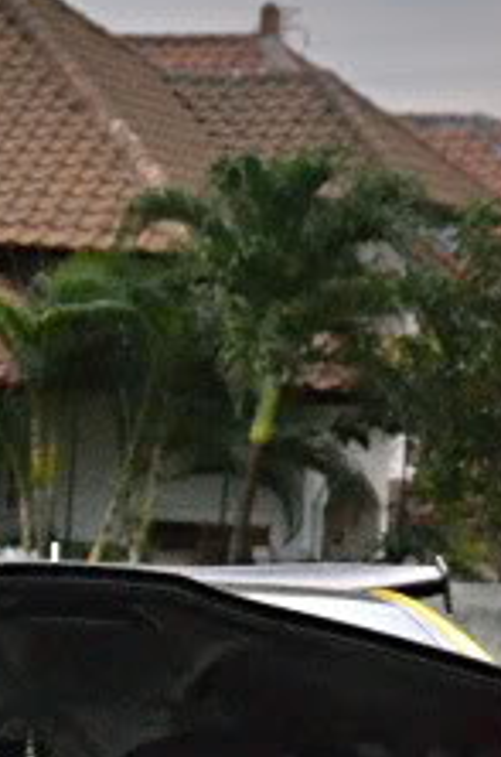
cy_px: 880
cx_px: -14
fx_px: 3775
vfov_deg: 11.3
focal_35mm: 180
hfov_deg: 7.6
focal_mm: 26
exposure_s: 1/1250
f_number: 4
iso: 4000
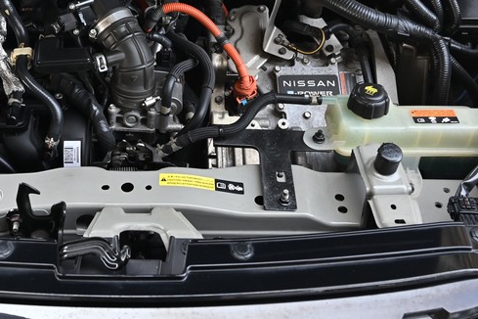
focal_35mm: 54
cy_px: 22
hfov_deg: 36.4
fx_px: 717
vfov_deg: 24.2
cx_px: 150
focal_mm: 24
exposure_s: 1/90
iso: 400
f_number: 5.6
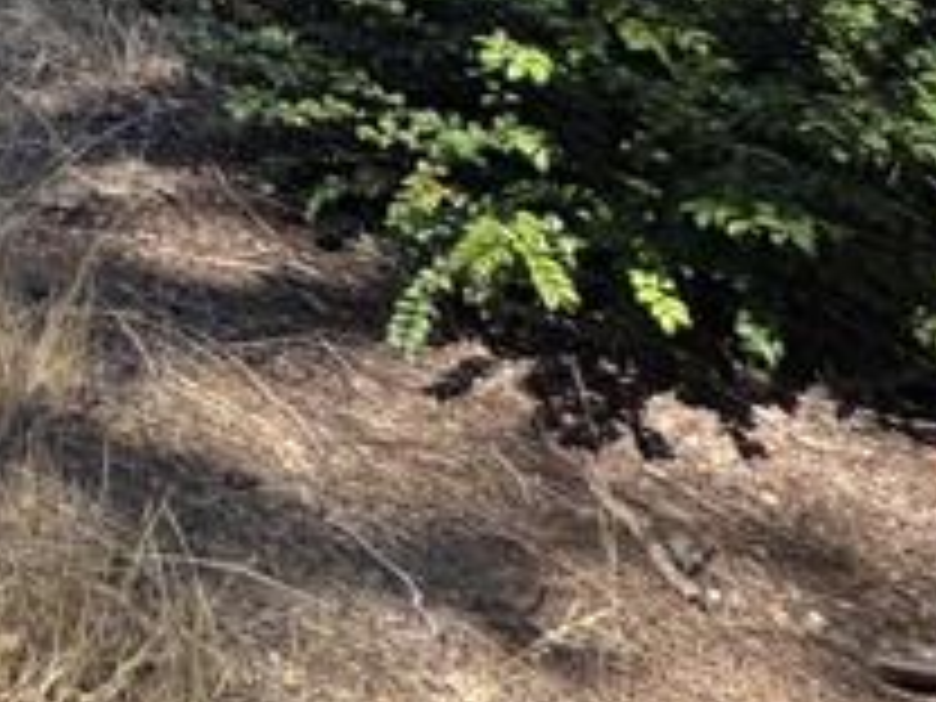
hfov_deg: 15.9
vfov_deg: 15.5
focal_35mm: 69
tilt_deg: -7.3
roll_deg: +0.7
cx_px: -1228
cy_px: -824
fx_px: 1866
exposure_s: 1/269
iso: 40
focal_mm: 2.22
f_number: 2.2
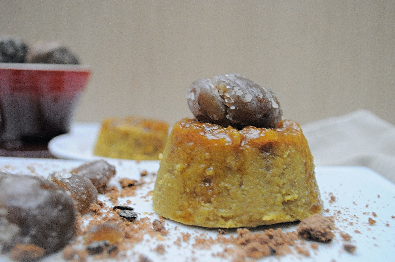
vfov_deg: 36.8
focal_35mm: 36
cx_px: 198
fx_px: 395
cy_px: 131
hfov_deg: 53.2
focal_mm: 24
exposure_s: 1/2.5
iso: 1600
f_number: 4
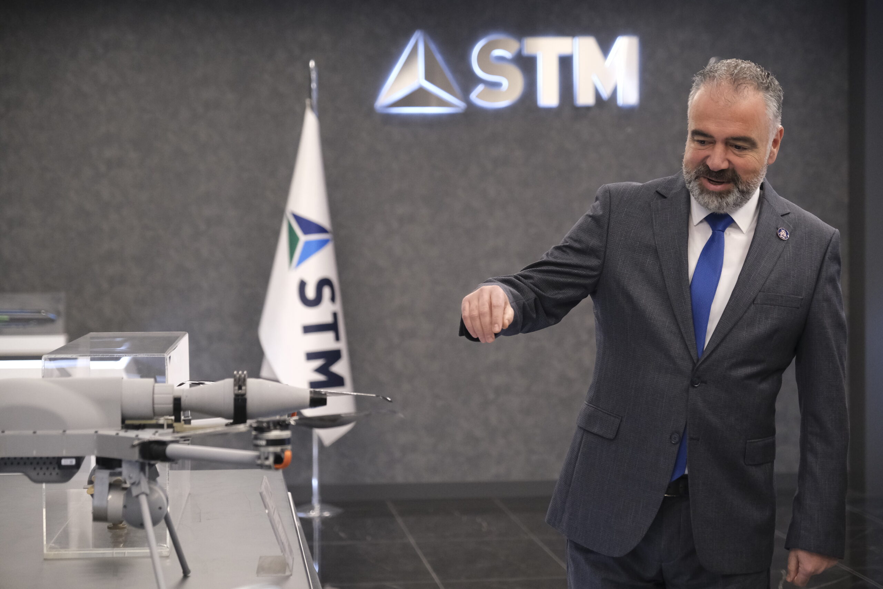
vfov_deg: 16.5
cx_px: 442
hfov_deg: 24.5
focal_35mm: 83
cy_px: 294
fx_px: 2036
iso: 2500
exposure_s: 1/250
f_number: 2.8
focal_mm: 55
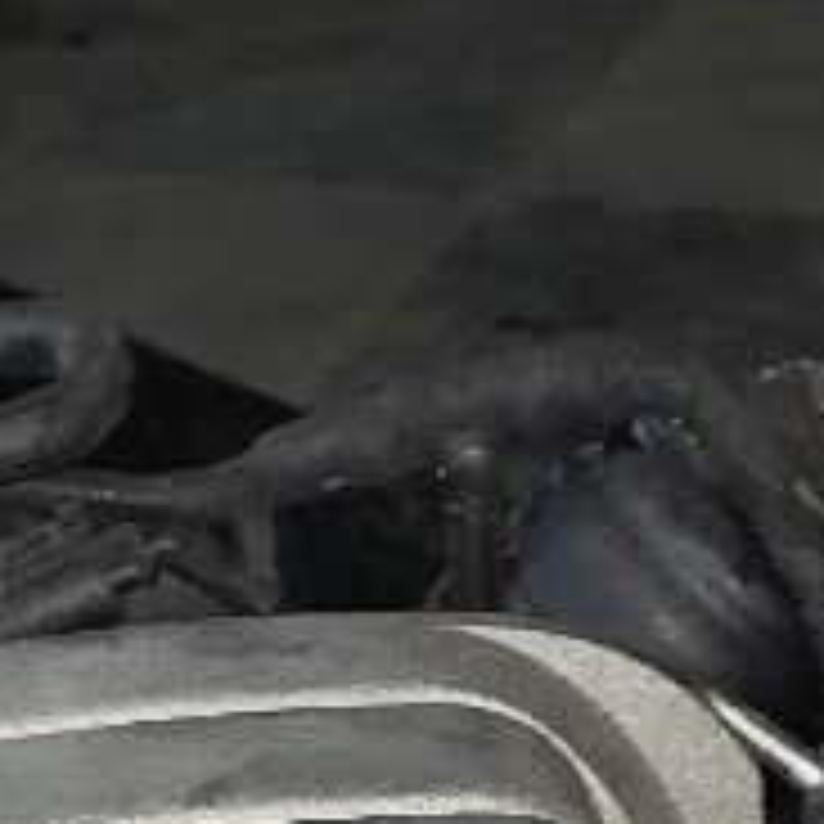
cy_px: 2015
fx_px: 3986
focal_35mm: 148
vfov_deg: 10.2
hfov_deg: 11.8
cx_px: 369
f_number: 1.7
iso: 160
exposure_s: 1/12
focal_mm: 6.3
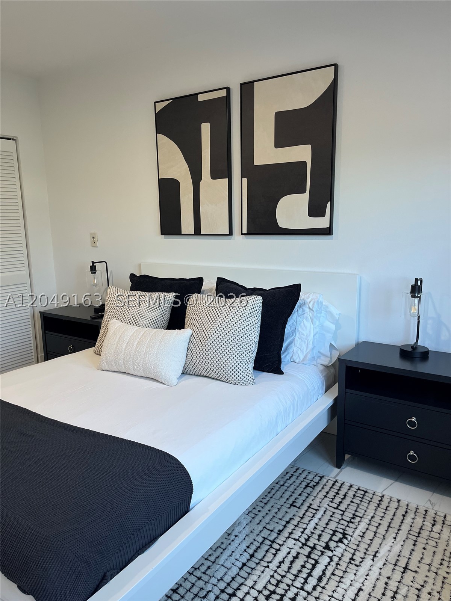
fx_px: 452
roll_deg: +1.9
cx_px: 226
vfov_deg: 67.3
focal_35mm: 26
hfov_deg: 53.1
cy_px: 300
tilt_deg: -11.5
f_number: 1.6
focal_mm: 5.1
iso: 125
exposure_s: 1/120
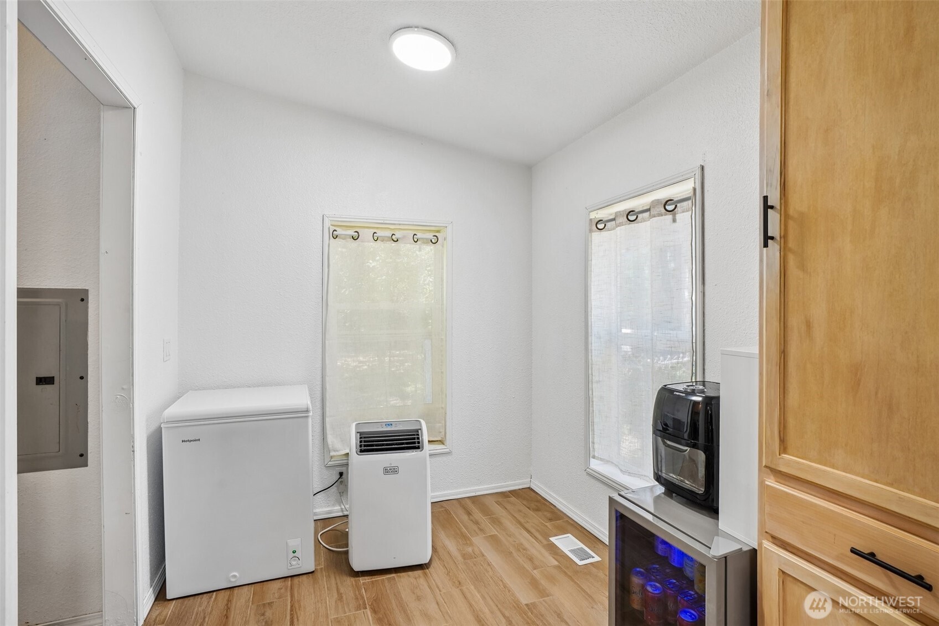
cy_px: 313
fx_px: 417
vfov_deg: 73.7
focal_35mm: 16
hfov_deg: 96.7
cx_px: 470
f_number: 8
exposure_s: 1/40
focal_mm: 16
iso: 400
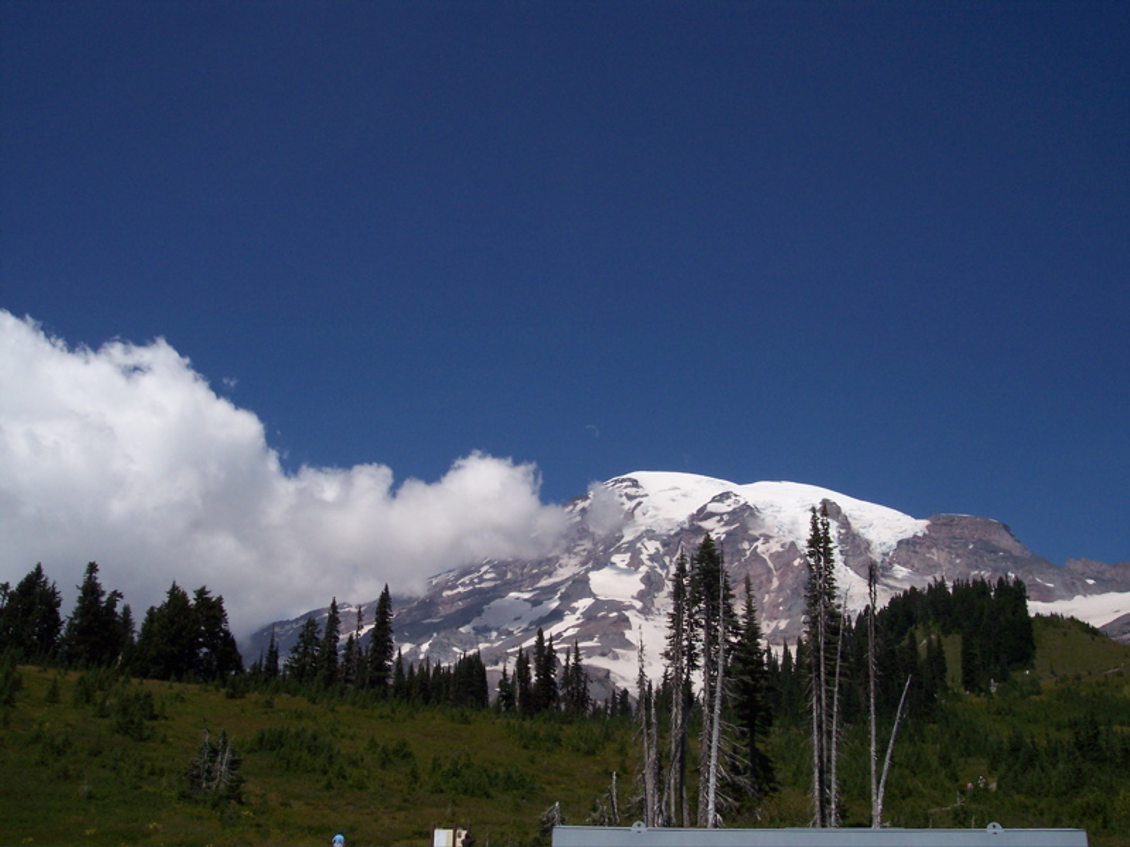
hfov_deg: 49.0
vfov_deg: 37.7
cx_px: 565
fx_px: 1240
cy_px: 424
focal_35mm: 38
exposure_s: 1/1000
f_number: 4.8
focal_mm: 8
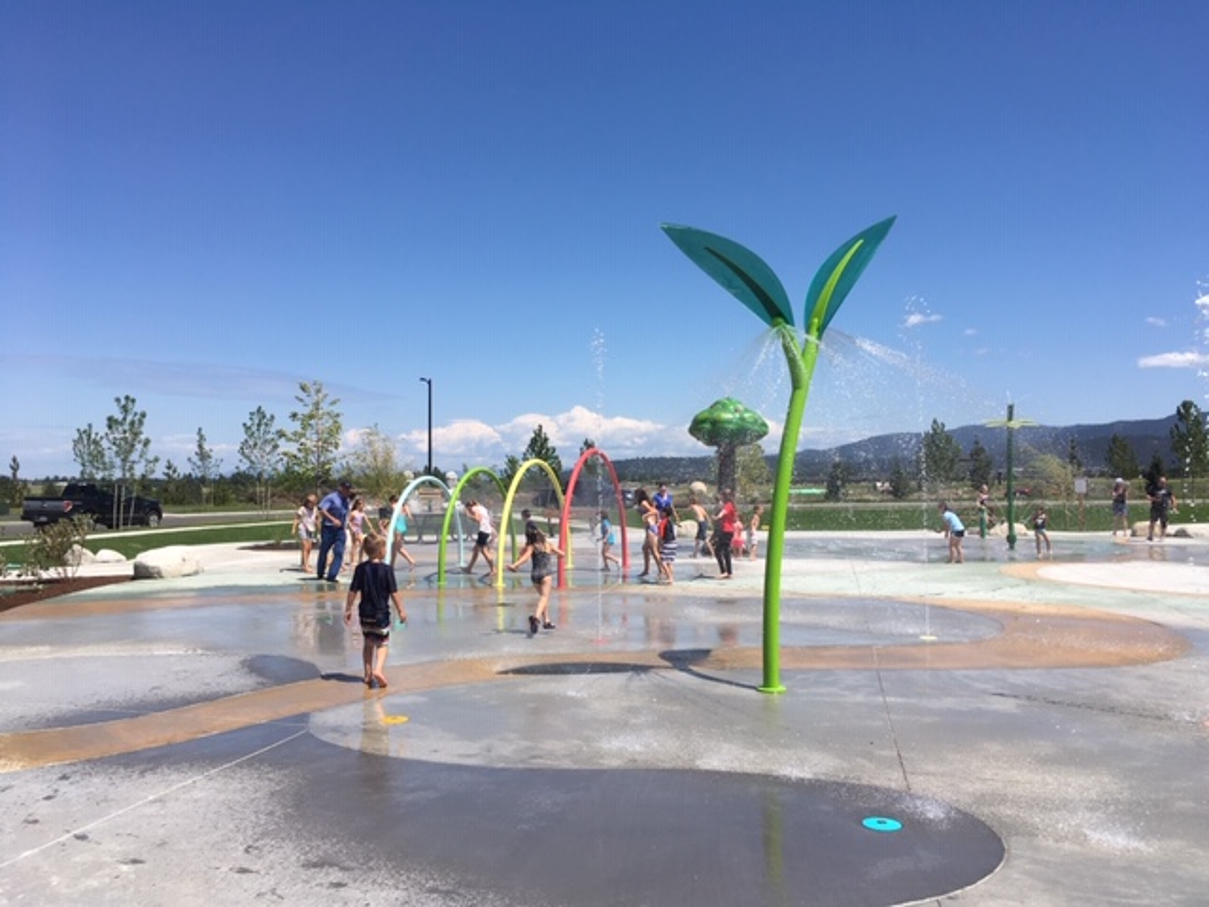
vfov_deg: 48.2
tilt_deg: +0.5
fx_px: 1013
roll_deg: -0.6
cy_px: 454
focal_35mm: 29
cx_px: 604
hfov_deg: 61.7
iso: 25
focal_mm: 4.15
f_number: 2.2
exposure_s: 1/2404
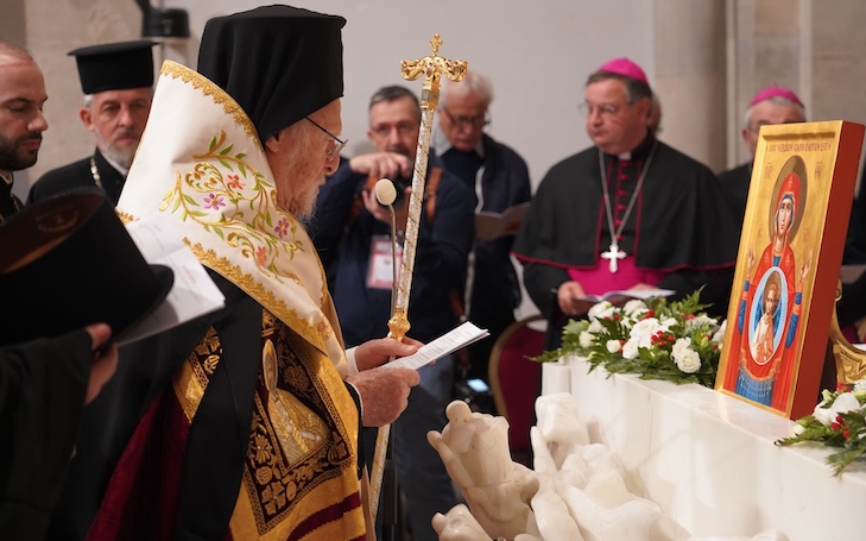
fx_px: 1651
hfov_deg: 29.4
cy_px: 246
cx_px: 415
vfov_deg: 18.6
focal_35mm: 70
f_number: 4
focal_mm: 65
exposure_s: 1/160
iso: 5000
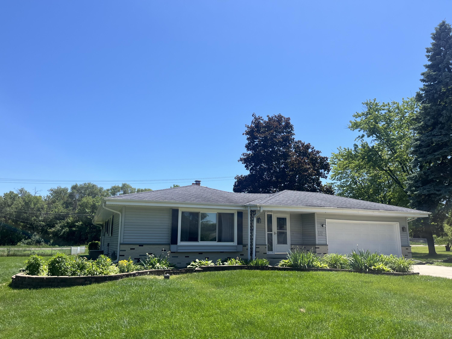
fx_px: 339
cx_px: 226
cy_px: 170
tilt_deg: +11.9
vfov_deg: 53.1
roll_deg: -0.2
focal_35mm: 26
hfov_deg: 67.3
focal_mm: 5.1
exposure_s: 1/3215
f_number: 1.6
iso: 50
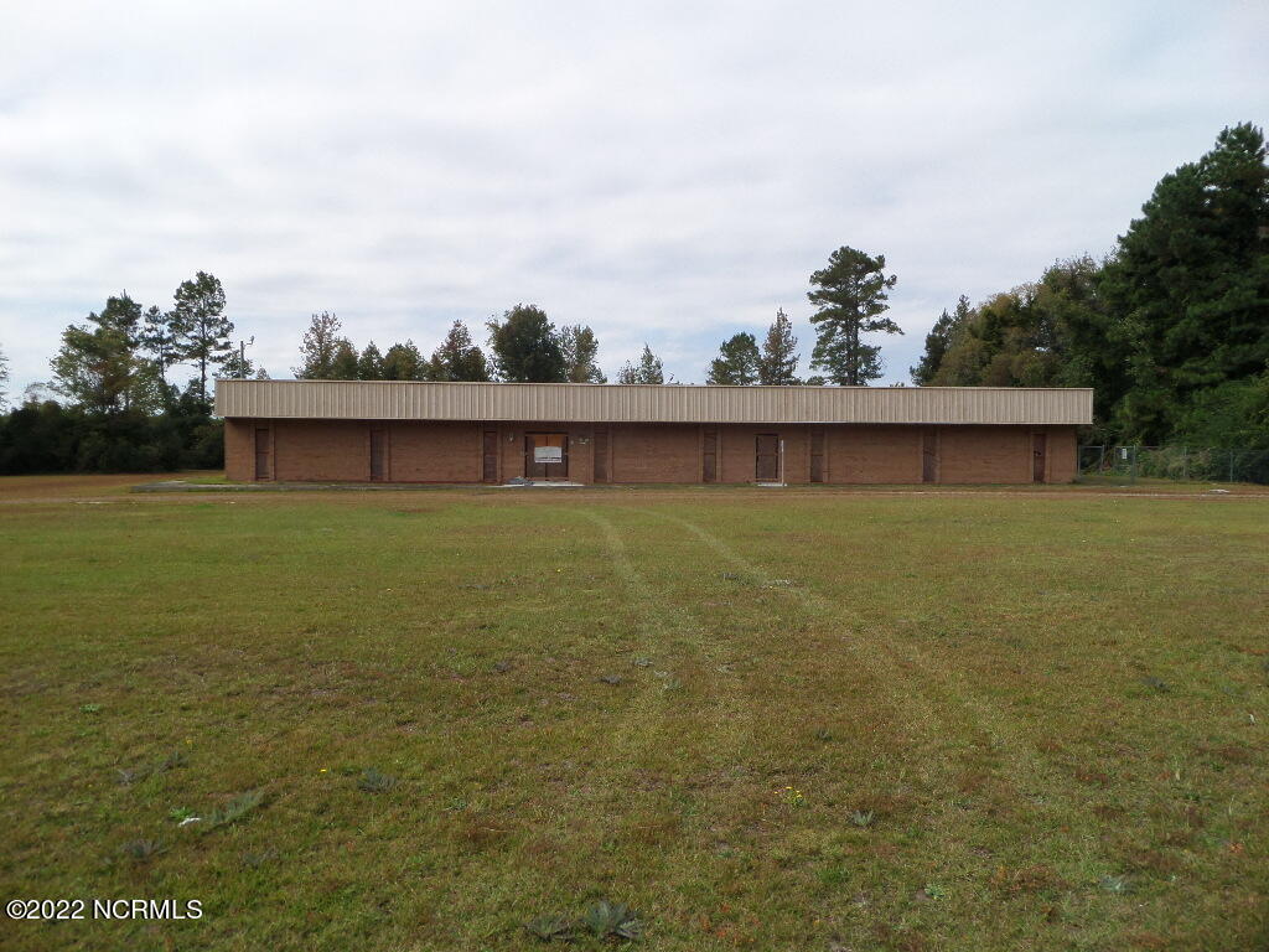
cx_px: 634
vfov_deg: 56.8
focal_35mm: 24
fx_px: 880
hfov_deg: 71.6
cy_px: 476
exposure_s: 1/1000
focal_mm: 4
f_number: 3.6
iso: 100
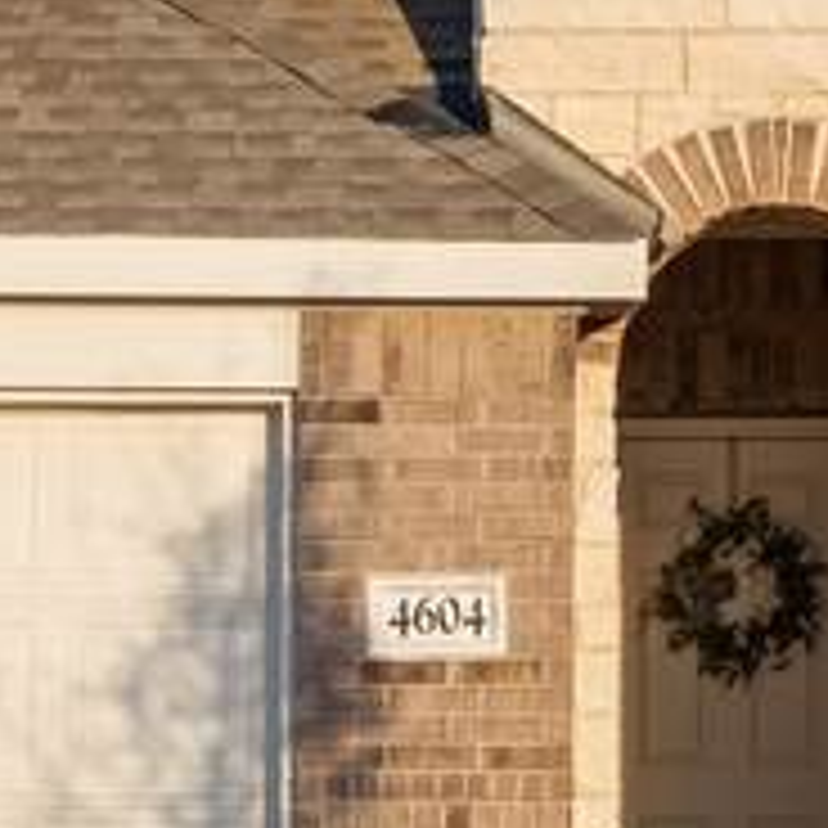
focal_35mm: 219
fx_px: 5927
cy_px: 610
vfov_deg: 8.0
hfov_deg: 8.0
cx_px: 554
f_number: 16
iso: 250
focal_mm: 37
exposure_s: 1/80
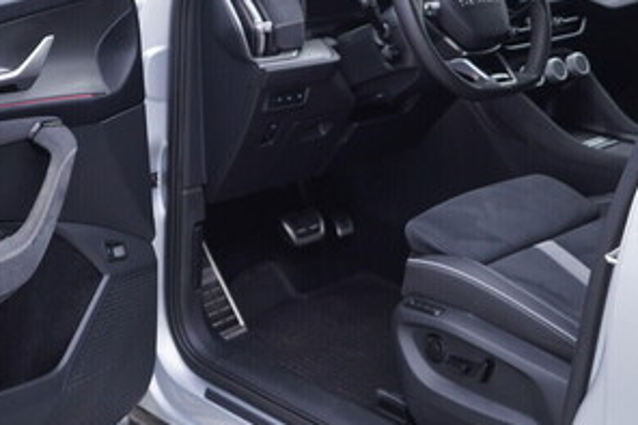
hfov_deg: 29.9
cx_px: 216
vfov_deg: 20.2
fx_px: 1187
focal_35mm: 67
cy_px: 113
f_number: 3.2
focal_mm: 24
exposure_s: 1/50
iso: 125
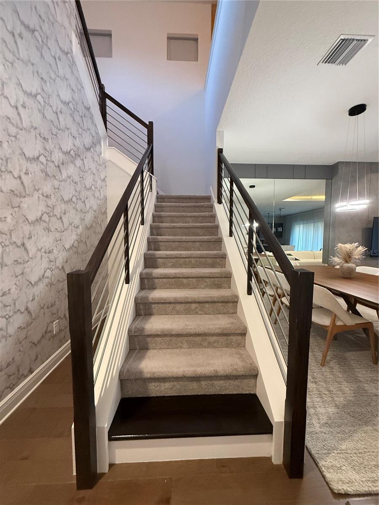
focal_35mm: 14
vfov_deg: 102.1
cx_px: 190
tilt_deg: -2.9
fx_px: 204
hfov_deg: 85.7
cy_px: 252
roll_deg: -0.7
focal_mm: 2.22
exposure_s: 1/60
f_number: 2.2
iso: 500
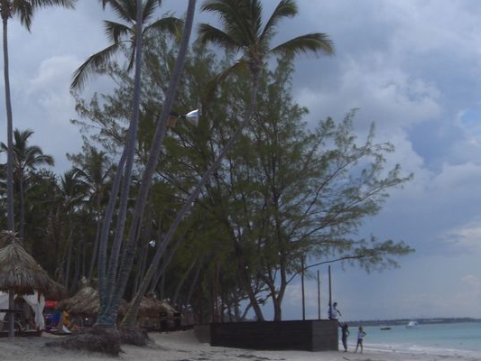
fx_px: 1015
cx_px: 127
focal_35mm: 73
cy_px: 170
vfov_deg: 20.2
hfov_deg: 26.4
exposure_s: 1/125
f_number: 8
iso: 64
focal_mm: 6.2
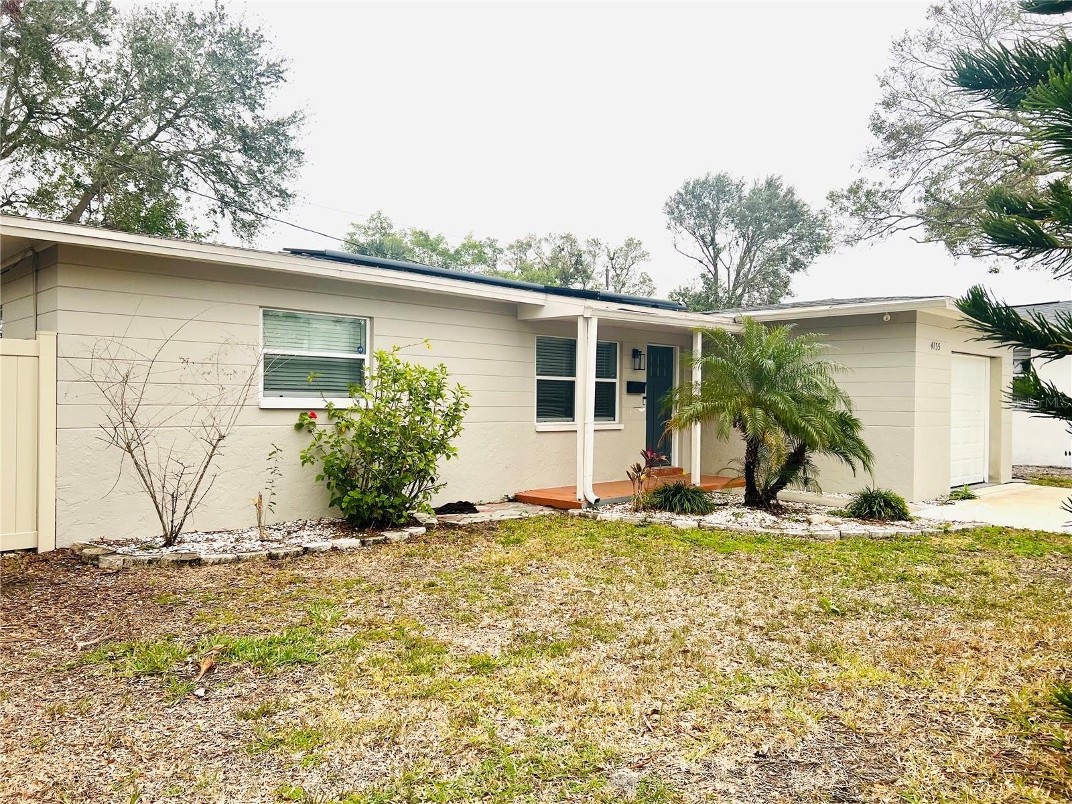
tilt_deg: -0.1
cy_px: 402
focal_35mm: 26
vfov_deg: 53.1
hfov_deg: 67.3
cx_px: 536
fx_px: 805
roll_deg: -0.7
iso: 32
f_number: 1.5
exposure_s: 1/137
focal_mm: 5.7
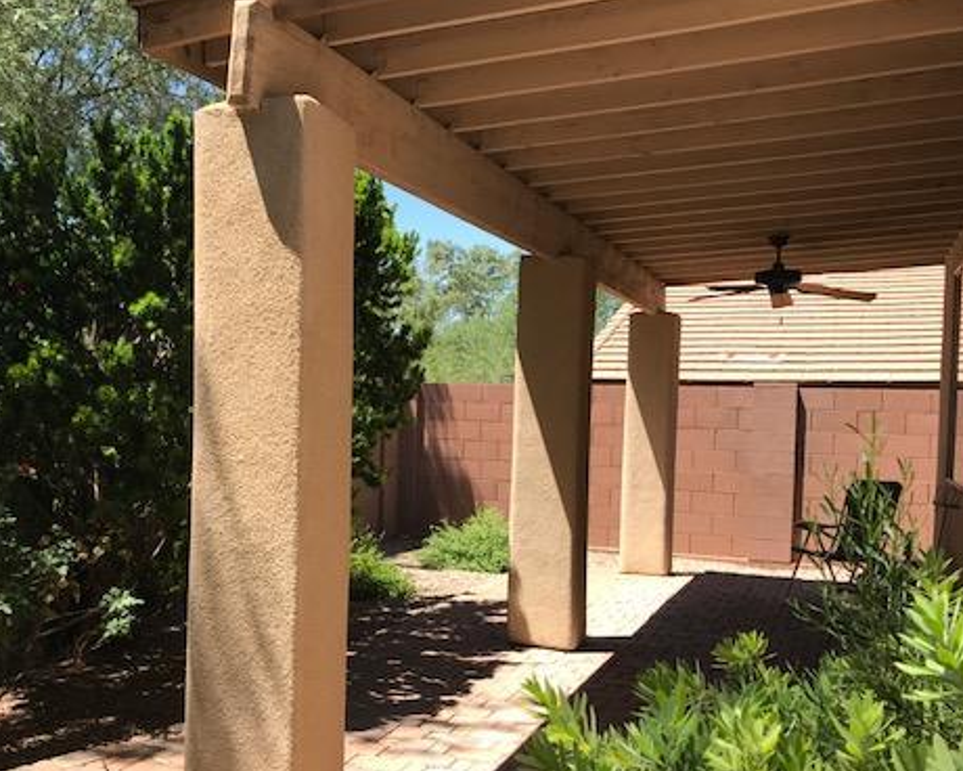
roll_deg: -2.0
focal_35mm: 38
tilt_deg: -2.7
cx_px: 354
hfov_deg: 47.4
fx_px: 1083
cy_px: 450
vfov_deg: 39.0
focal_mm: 3.99
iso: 20
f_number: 1.8
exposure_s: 1/921
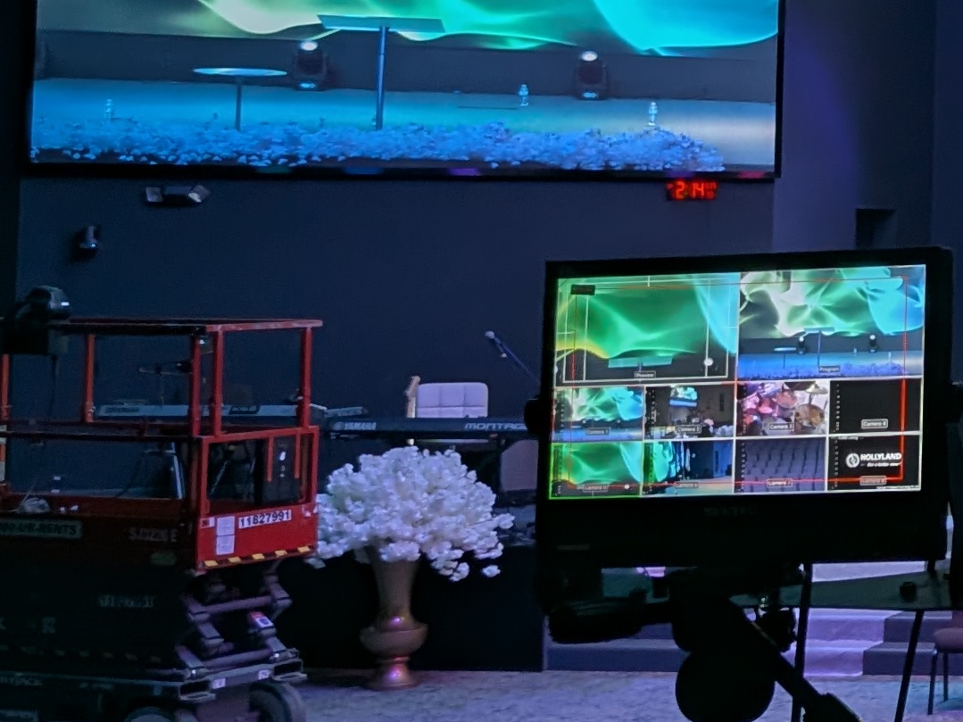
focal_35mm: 89
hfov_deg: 18.8
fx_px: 2476
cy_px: 82
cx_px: 1528
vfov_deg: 16.4
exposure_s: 1/56.4
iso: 120
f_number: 1.7
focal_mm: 4.53
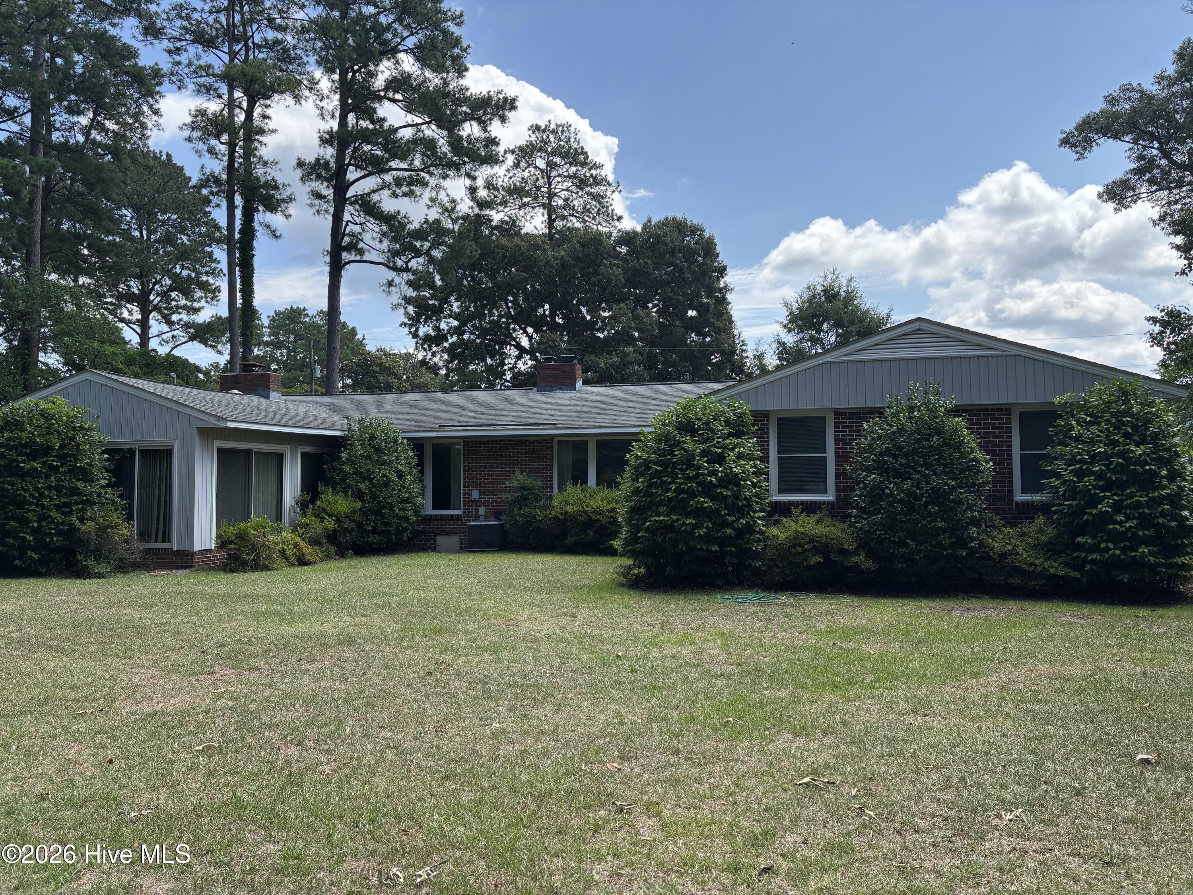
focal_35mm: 26
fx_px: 896
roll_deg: -0.1
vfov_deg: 53.1
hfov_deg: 67.3
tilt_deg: +3.6
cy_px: 448
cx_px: 596
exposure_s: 1/1616
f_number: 1.6
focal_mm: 5.96
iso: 50
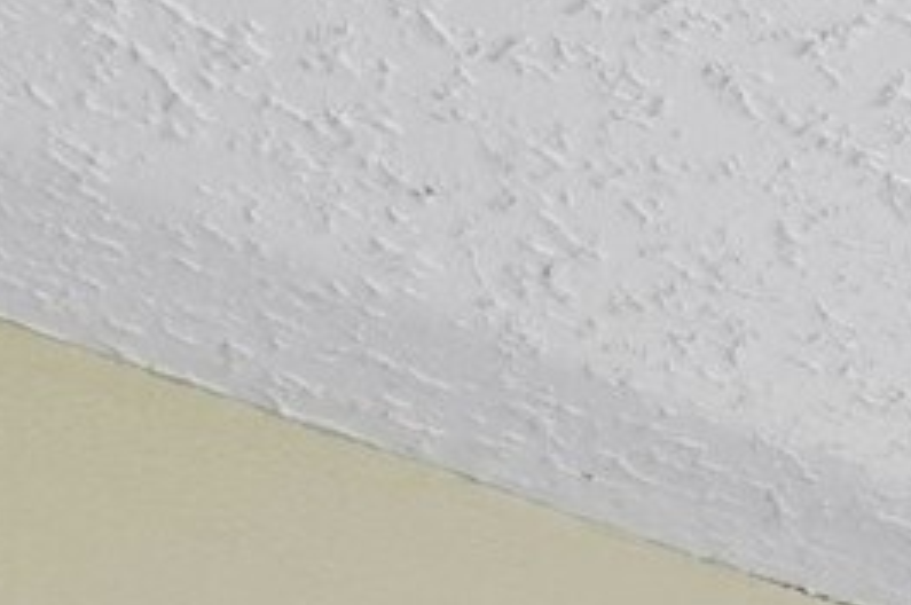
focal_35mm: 109
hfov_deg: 15.3
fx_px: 2755
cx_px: 1793
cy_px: 1683
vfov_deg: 10.1
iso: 400
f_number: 8
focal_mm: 17
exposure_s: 1/20
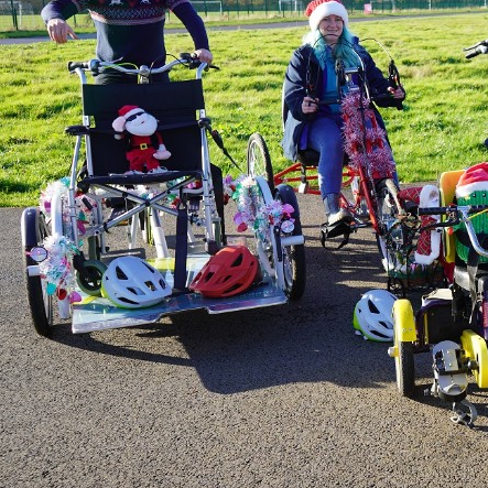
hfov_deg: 29.0
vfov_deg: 31.0
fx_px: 877
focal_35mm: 55
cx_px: 492
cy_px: 198
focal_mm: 28
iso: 100
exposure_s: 1/200
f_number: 5
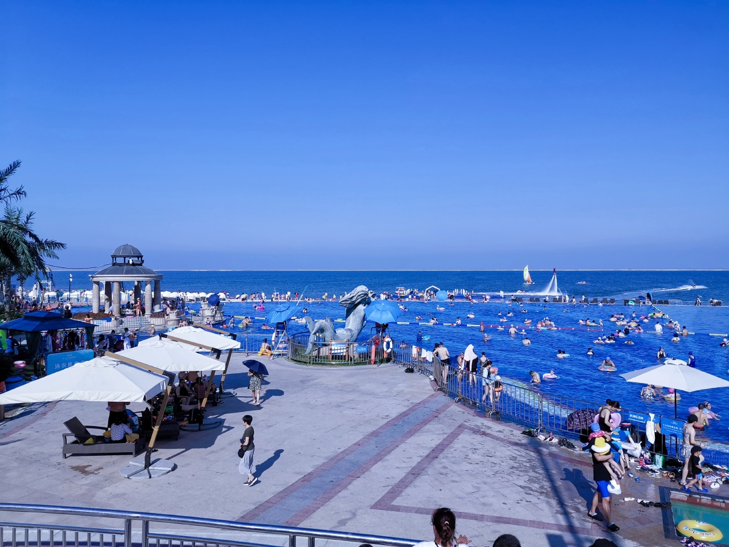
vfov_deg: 51.4
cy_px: 274
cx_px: 364
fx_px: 569
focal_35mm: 27
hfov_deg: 65.3
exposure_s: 1/10000
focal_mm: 4.75
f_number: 1.8
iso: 50
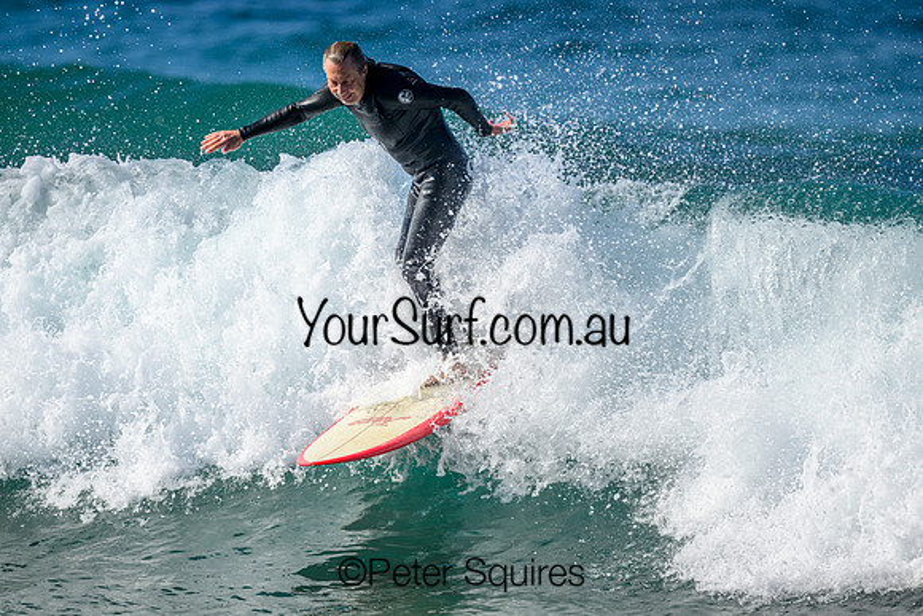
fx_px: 22836
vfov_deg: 1.5
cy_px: 292
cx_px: 514
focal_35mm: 891
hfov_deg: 2.3
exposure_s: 1/2000
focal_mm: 800
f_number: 6.3
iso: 500
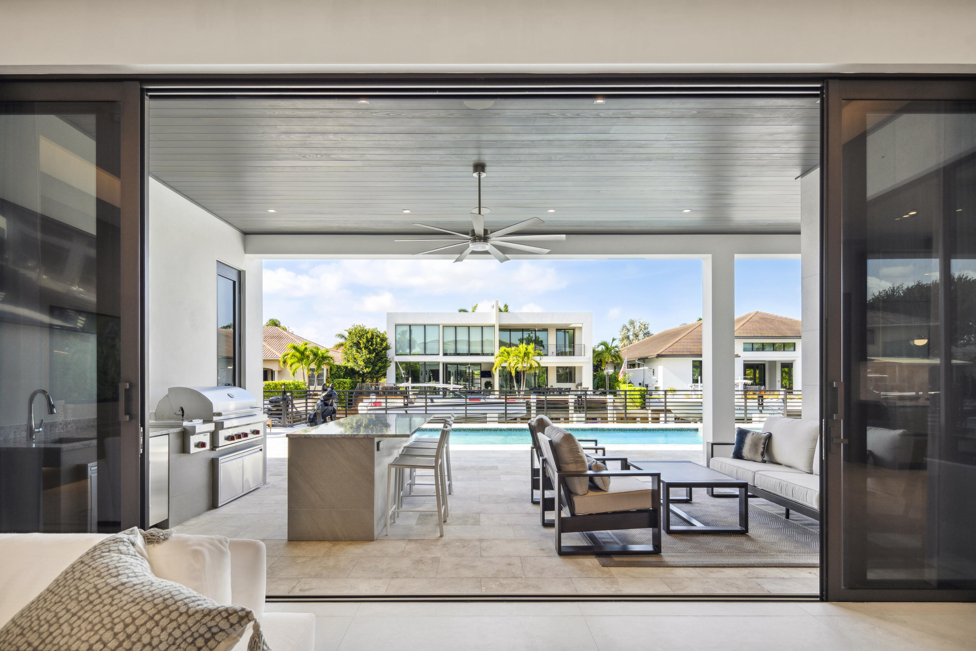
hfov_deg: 93.3
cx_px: 488
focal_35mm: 17
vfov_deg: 70.4
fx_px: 461
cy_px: 326
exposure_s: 1/80
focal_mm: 17
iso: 125
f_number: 8
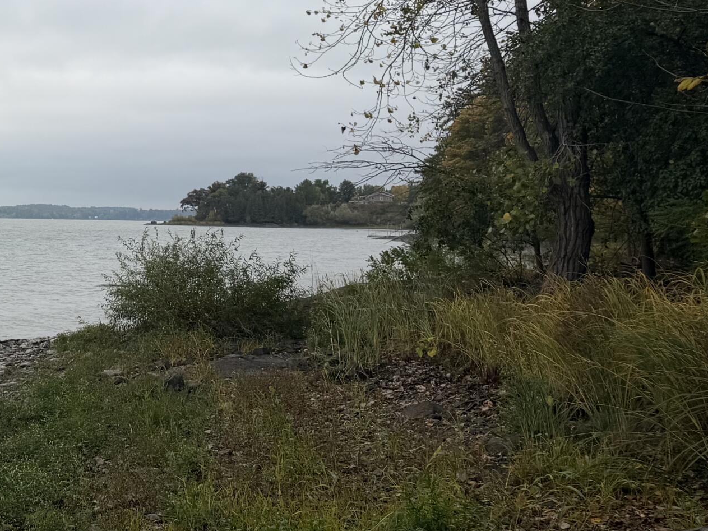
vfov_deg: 25.6
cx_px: -107
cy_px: 216
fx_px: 1166
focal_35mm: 57
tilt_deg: -0.5
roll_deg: -1.4
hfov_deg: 29.7
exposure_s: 1/2110
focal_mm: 6.76
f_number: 1.78
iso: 80
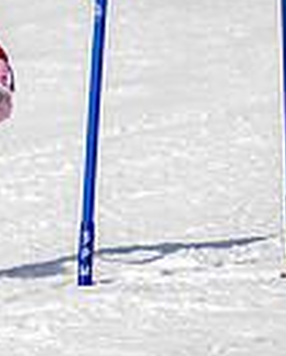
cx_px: 2
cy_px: -1
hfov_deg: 0.6
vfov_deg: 0.8
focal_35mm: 2492
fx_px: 26306
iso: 100
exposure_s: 1/6400
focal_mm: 300
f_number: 2.8
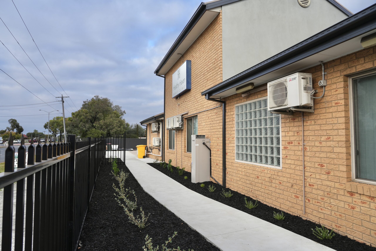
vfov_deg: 53.1
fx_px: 251
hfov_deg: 73.7
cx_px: 188
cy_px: 126
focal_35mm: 24
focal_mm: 24
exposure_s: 1/100
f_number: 7.1
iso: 100
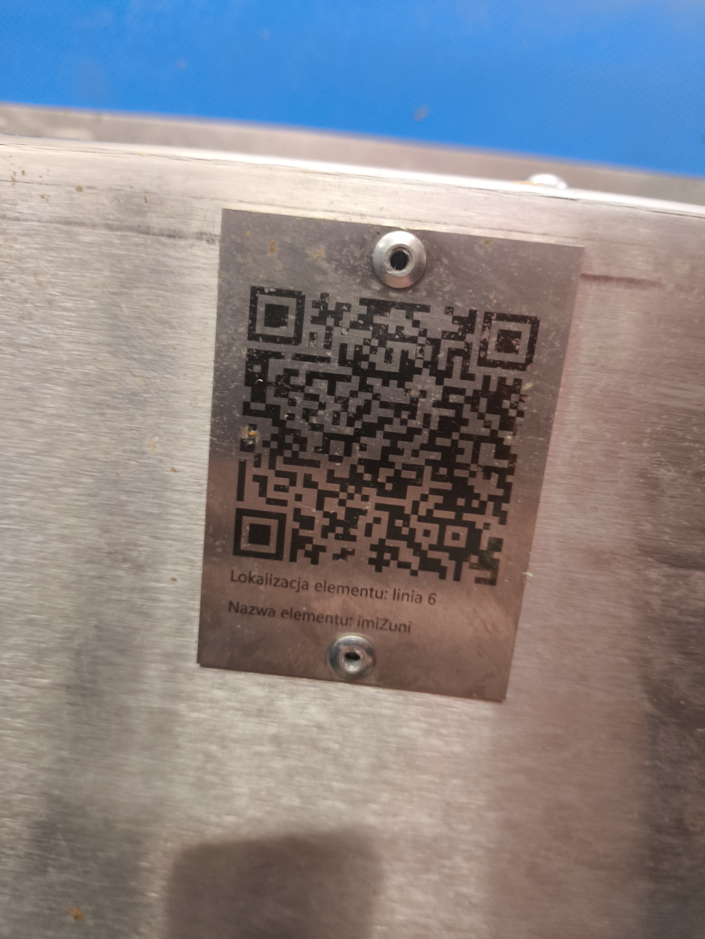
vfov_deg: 69.4
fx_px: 678
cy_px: 470
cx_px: 352
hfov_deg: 54.9
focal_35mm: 25
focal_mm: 4.71
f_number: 1.7
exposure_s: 1/33.3
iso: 250
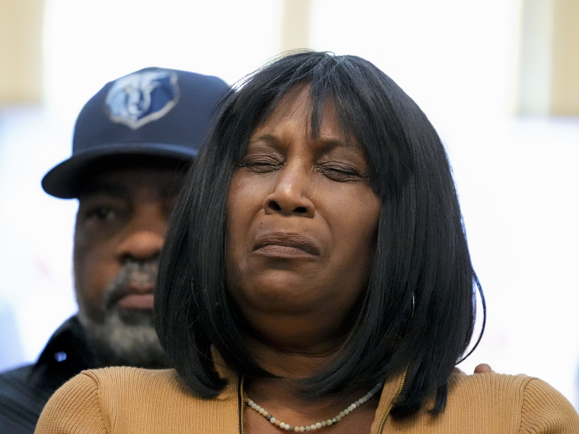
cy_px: 217
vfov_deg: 4.6
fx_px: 5436
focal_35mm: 325
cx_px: 297
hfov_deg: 6.1
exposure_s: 1/320
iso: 12800
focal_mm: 200
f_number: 2.8
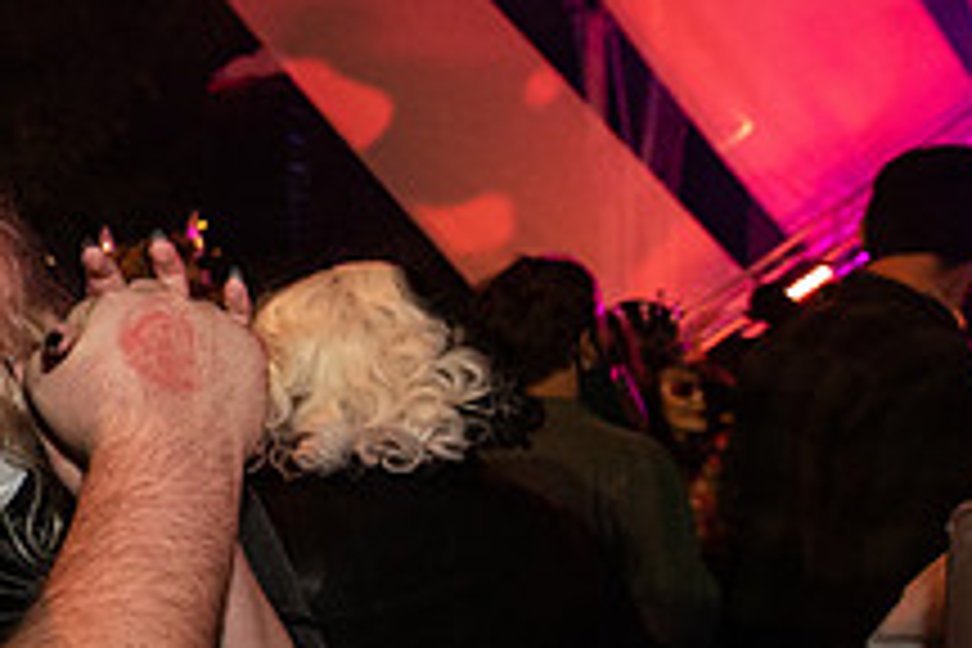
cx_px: -256
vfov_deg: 29.8
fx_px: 1215
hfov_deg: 33.4
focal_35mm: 45
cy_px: 369
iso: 2000
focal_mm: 14
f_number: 3.5
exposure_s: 1/60
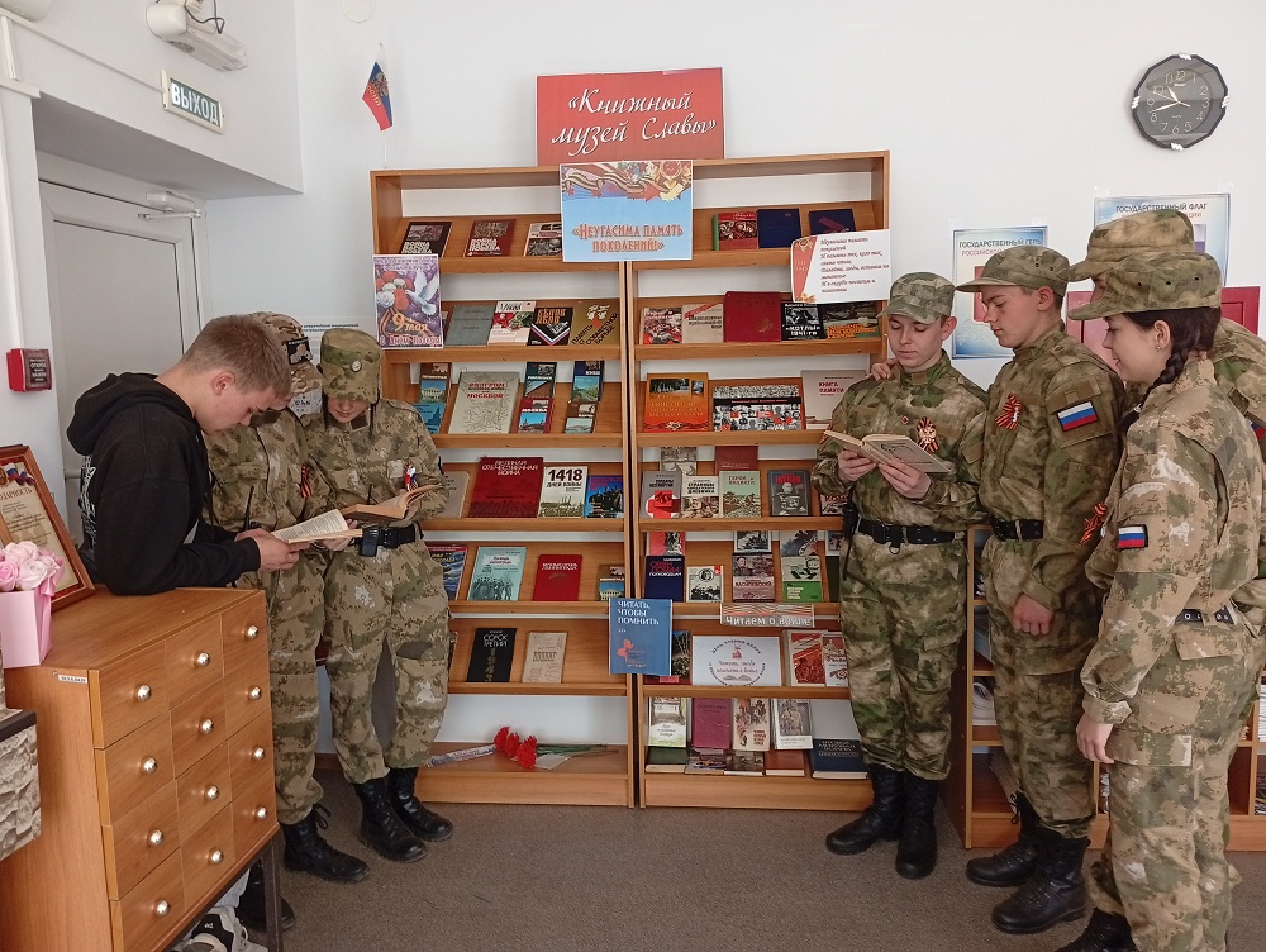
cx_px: 633
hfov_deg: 65.3
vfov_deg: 51.4
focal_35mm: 27
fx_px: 988
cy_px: 476
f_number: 1.8
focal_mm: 3.98
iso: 152
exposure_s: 1/50
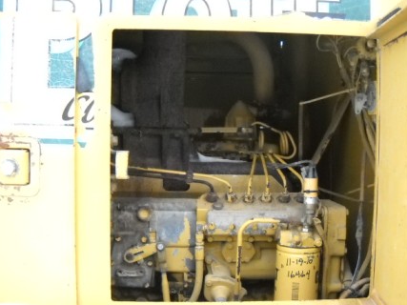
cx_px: 198
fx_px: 505
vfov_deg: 33.6
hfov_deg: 43.9
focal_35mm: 43
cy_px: 152
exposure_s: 1/184
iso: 800
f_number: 3.1
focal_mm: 6.72
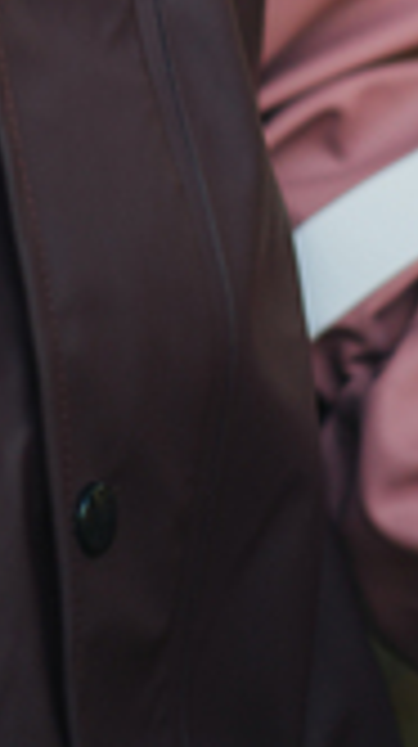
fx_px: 6898
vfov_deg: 6.1
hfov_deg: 3.5
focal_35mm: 349
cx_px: -245
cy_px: -495
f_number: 1.8
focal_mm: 85
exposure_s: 1/1000
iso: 400
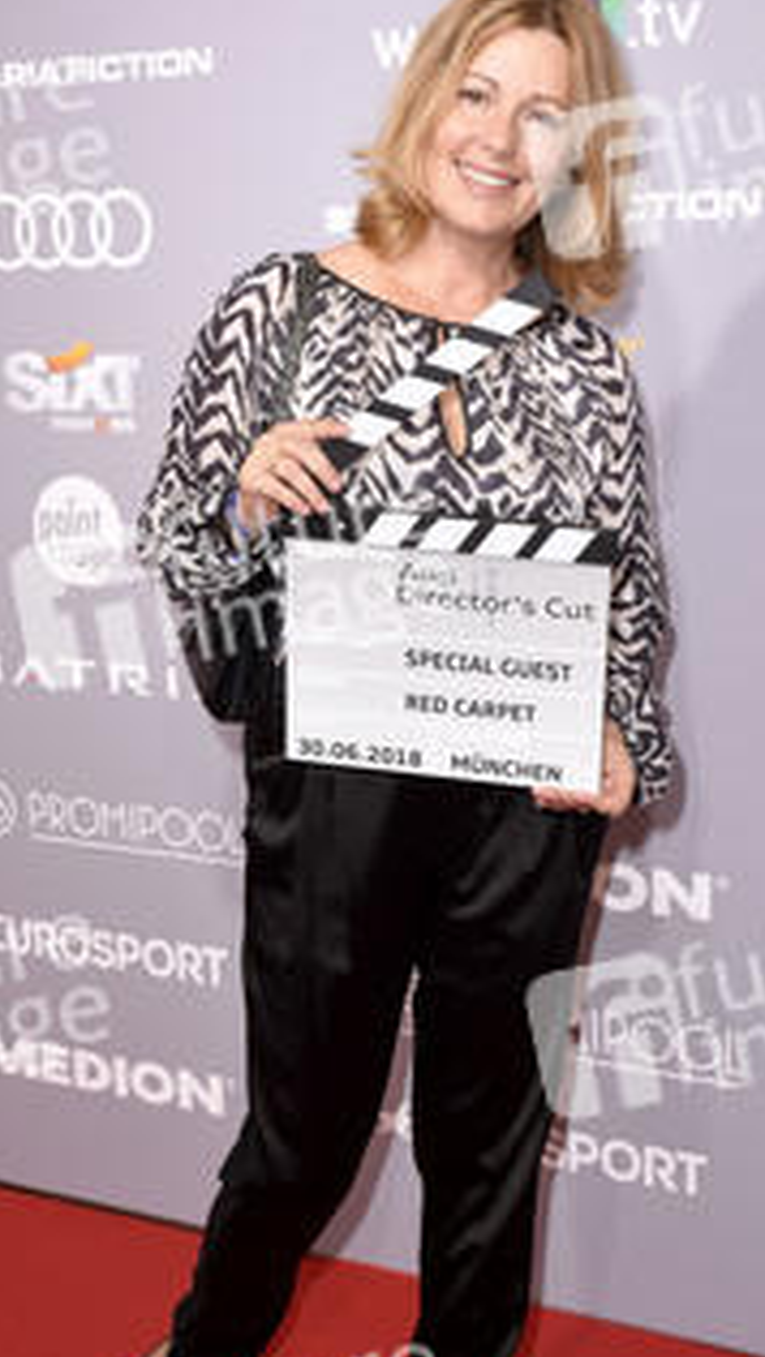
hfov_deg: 22.4
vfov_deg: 38.6
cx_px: 357
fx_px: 1933
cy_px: 803
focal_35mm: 54
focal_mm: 27
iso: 320
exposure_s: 1/160
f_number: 6.3
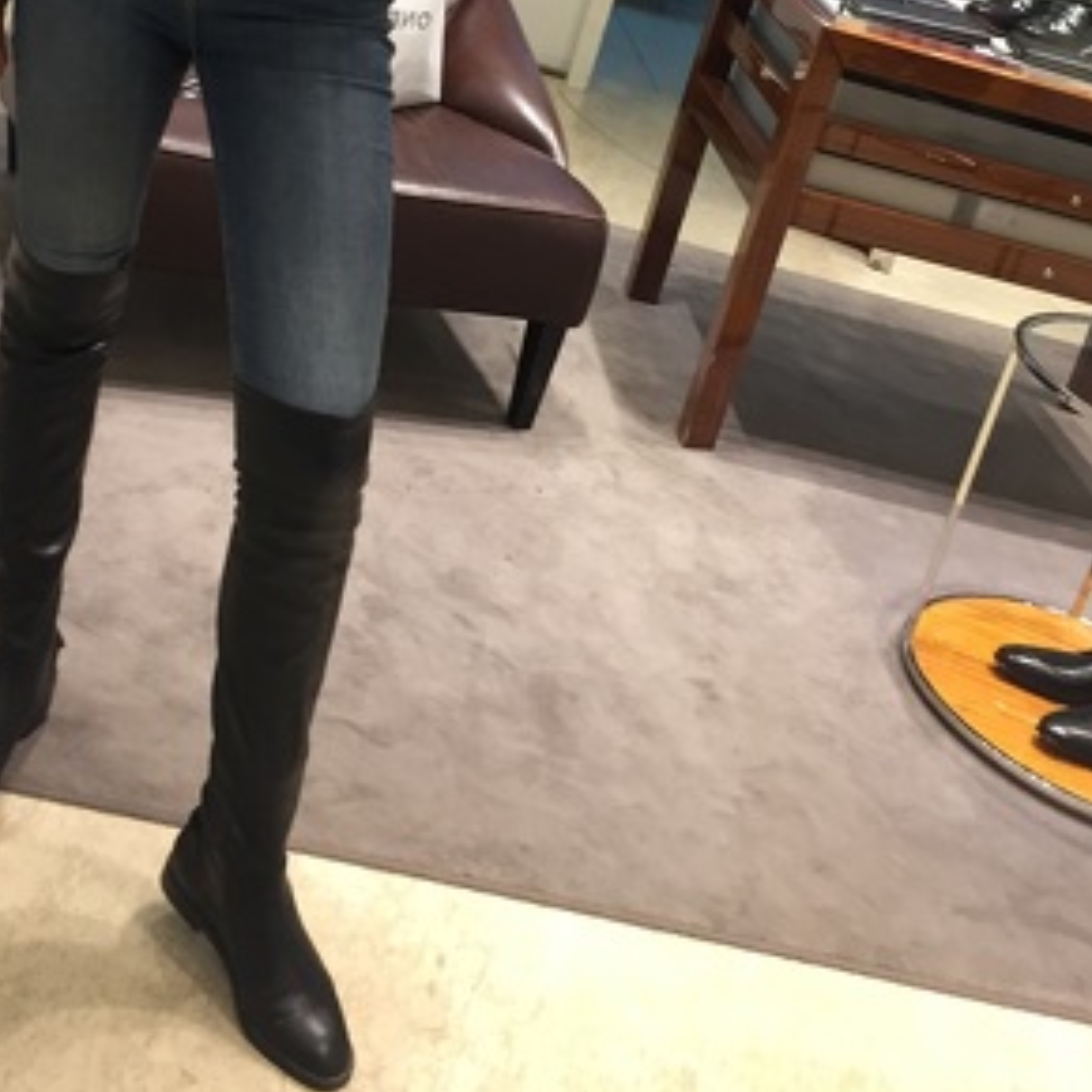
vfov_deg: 31.0
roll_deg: -17.7
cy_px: 147
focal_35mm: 53
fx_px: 1892
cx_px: 463
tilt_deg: -15.6
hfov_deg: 32.1
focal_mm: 4.15
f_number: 2.2
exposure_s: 1/33
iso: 125
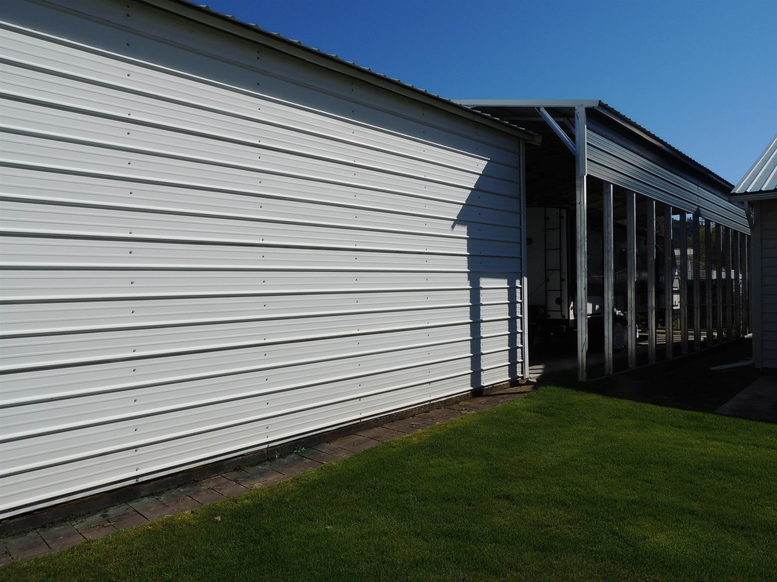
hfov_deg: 71.6
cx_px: 388
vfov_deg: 56.8
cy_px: 291
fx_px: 539
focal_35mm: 24
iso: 100
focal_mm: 4.3
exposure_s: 1/1250
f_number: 4.7
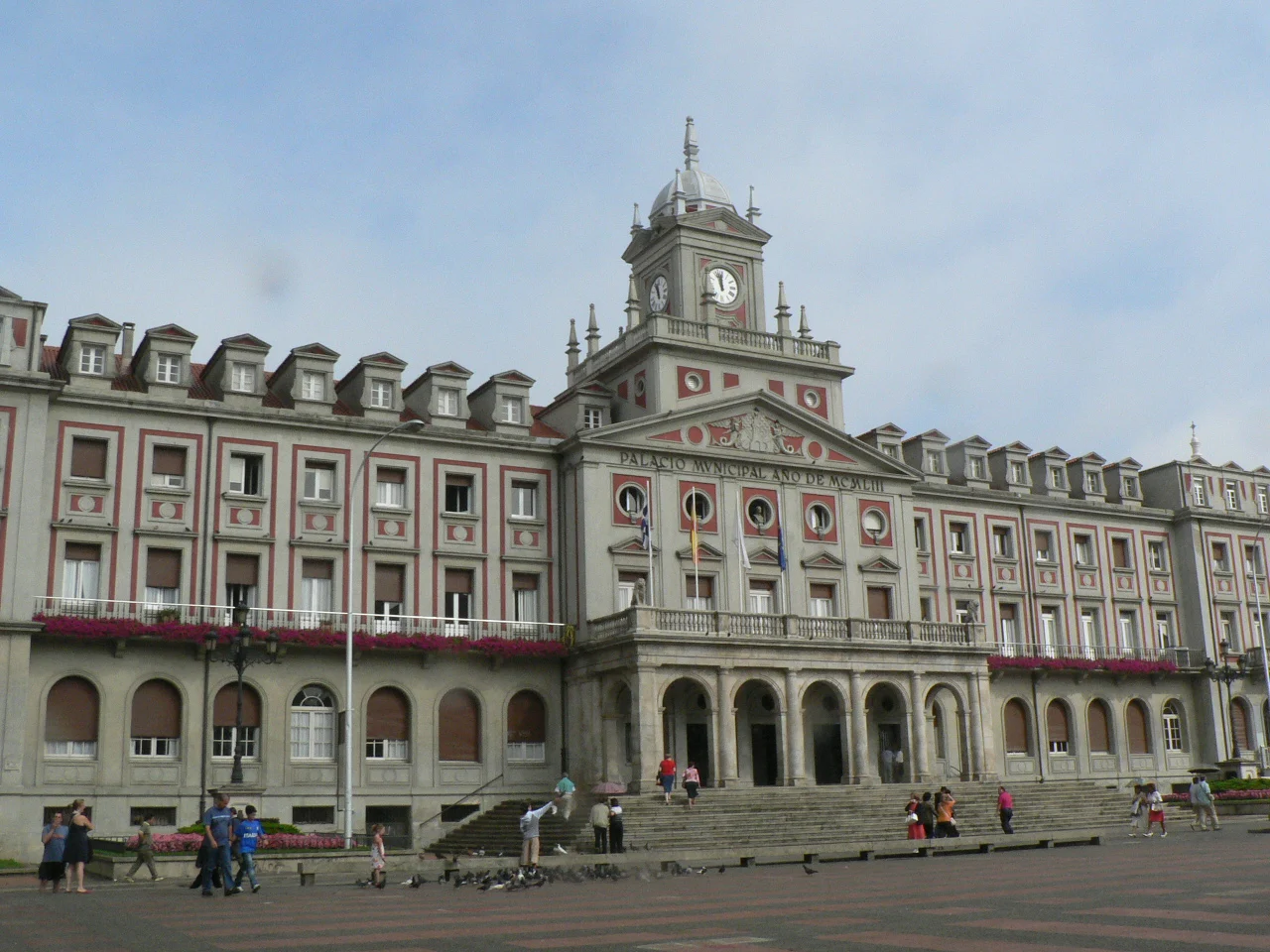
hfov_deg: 51.4
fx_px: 1321
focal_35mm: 36
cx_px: 635
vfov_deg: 39.7
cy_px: 476
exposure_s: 1/640
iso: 200
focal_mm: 6
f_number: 8
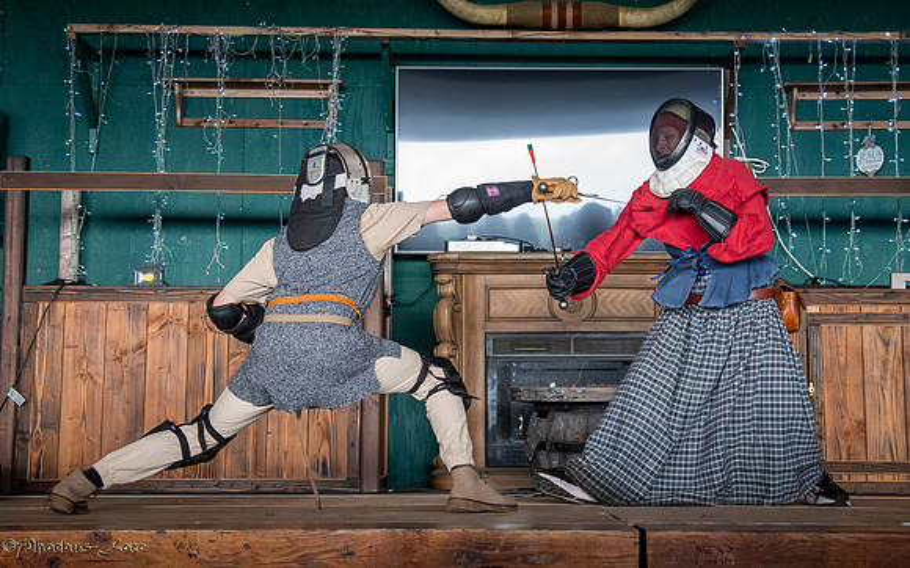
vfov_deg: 20.2
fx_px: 1595
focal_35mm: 64
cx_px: 510
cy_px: 264
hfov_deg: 31.8
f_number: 5.6
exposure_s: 1/320
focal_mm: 46
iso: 8000
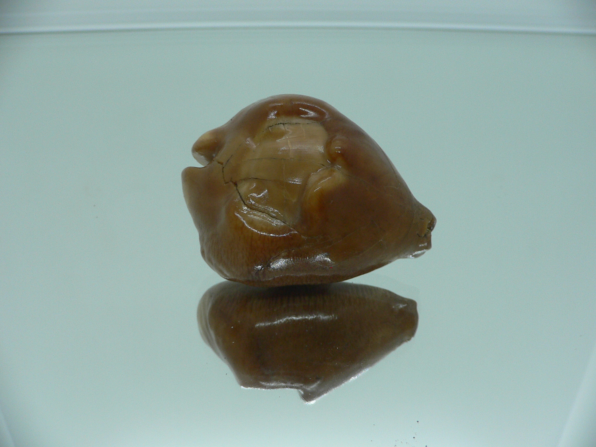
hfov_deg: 52.6
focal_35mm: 35
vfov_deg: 40.7
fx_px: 603
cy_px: 224
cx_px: 298
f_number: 2.8
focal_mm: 4.6
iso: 100
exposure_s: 1/60
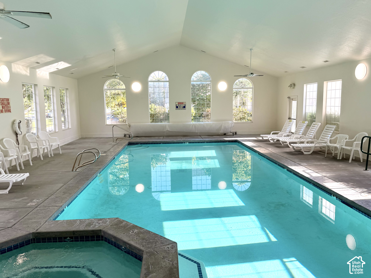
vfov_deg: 56.8
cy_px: 139
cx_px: 186
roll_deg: +3.5
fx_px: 257
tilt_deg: -6.1
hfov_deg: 71.6
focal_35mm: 24
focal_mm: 6.76
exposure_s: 1/521
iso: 80
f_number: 1.78
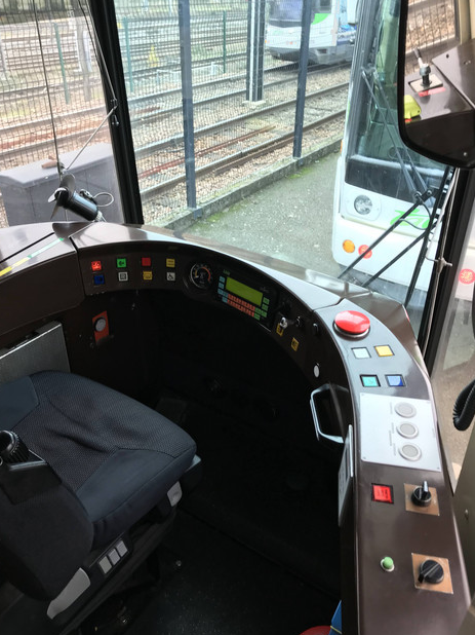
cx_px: 231
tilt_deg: -32.2
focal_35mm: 29
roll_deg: -0.9
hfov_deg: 48.2
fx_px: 531
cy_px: 327
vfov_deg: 61.7
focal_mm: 3.99
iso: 32
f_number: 1.8
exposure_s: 1/50
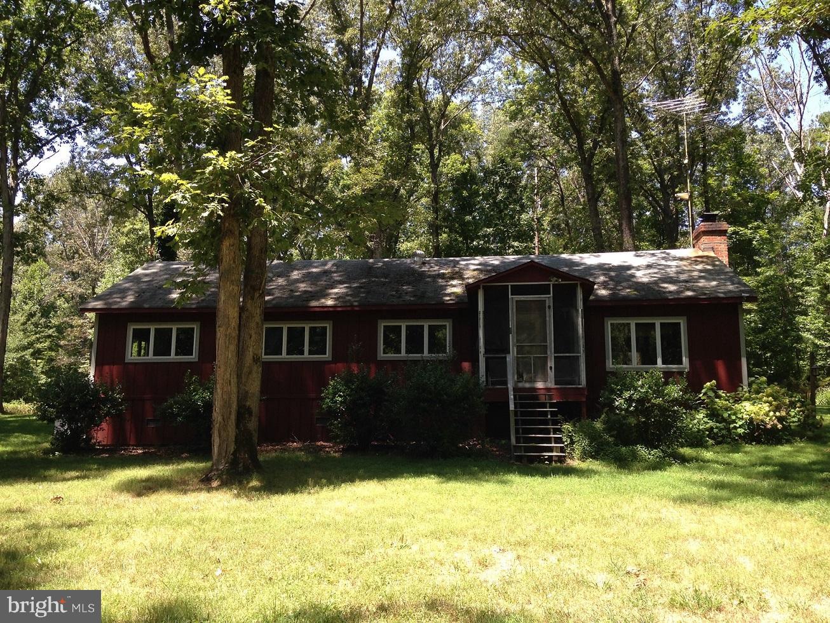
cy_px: 312
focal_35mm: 33
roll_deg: +1.7
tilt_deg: +7.7
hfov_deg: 55.3
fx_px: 791
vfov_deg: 43.0
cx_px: 415
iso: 50
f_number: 2.4
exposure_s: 1/304
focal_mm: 4.12
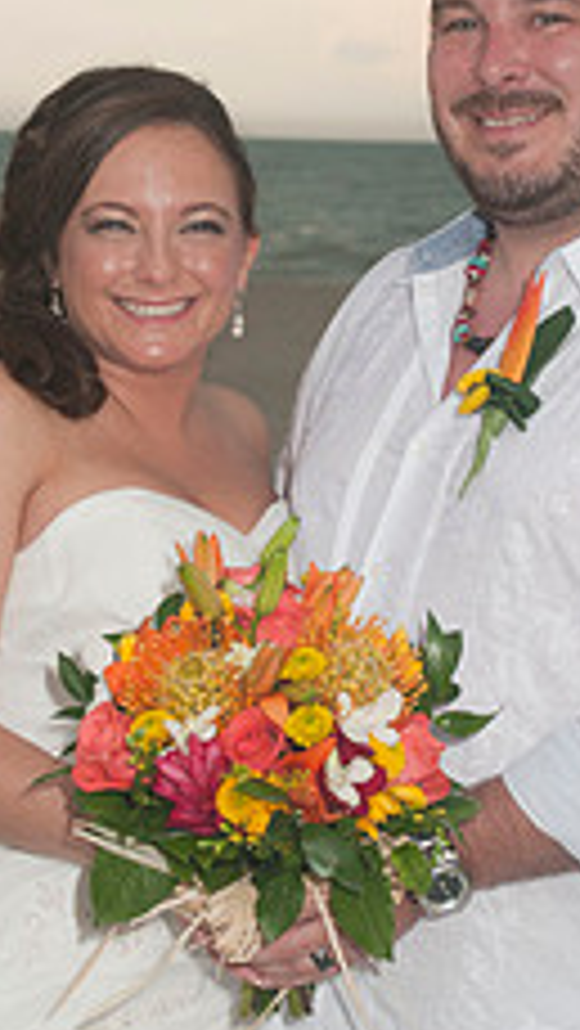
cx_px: 416
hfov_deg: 7.9
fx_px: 4206
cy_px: 526
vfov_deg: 14.0
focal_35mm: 154
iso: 400
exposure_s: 1/200
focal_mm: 50
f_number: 5.6
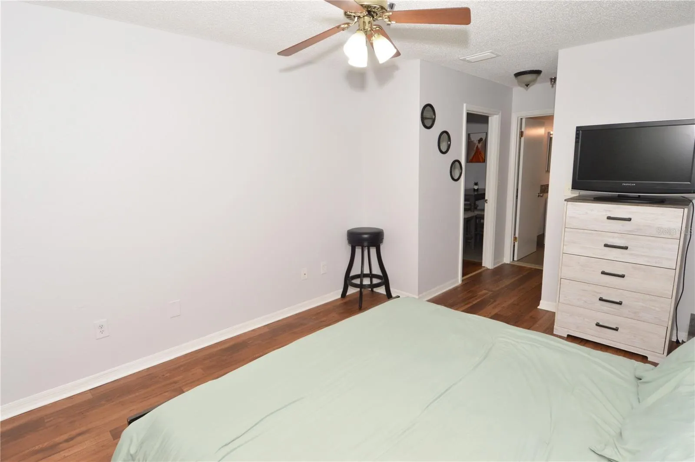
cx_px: 348
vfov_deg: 67.3
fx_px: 347
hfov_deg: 90.1
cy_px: 231
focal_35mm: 18
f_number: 9
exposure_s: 1/60
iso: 800
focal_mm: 12
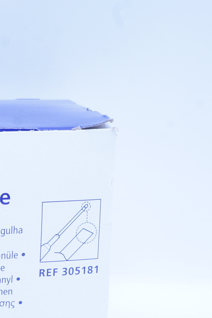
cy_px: 244
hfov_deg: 13.8
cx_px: -62
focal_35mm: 95
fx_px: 841
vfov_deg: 21.2
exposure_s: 1/10
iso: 400
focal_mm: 27
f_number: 13
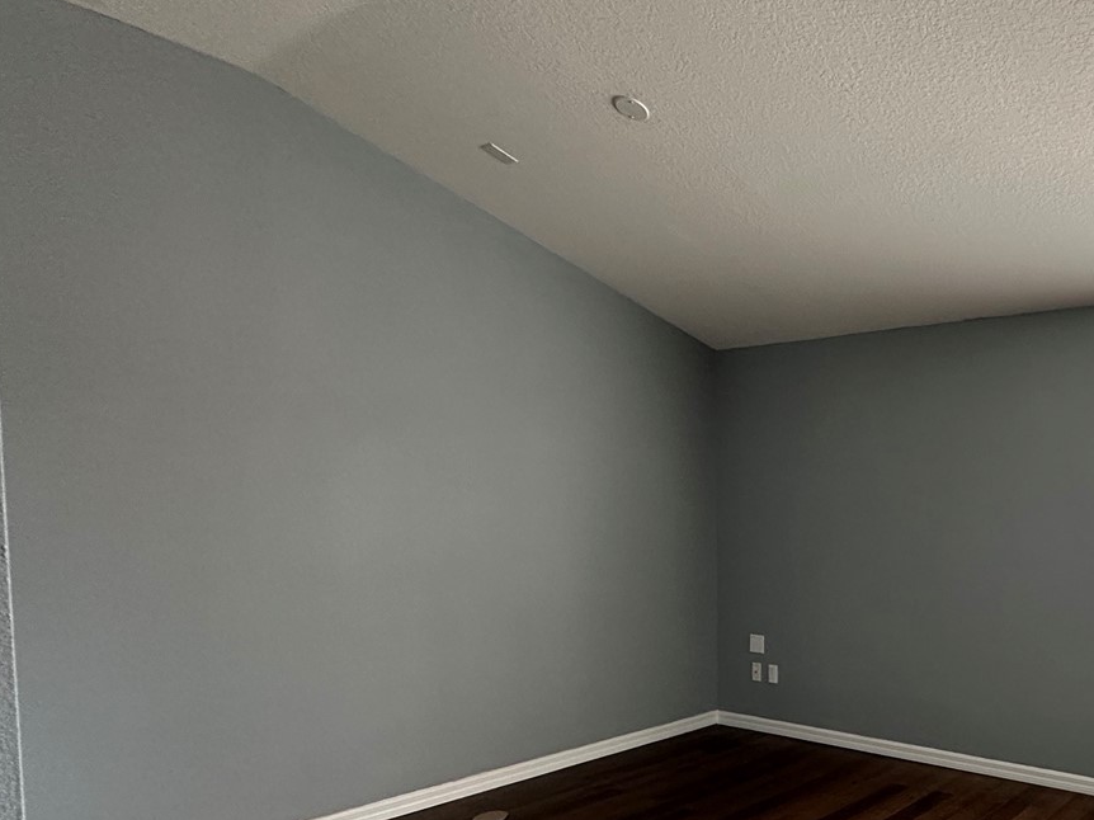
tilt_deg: -3.7
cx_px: 942
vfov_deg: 51.7
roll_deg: -0.9
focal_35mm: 26
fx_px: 821
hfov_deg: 59.4
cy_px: 570
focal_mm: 2.22
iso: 500
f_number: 2.2
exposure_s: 1/60
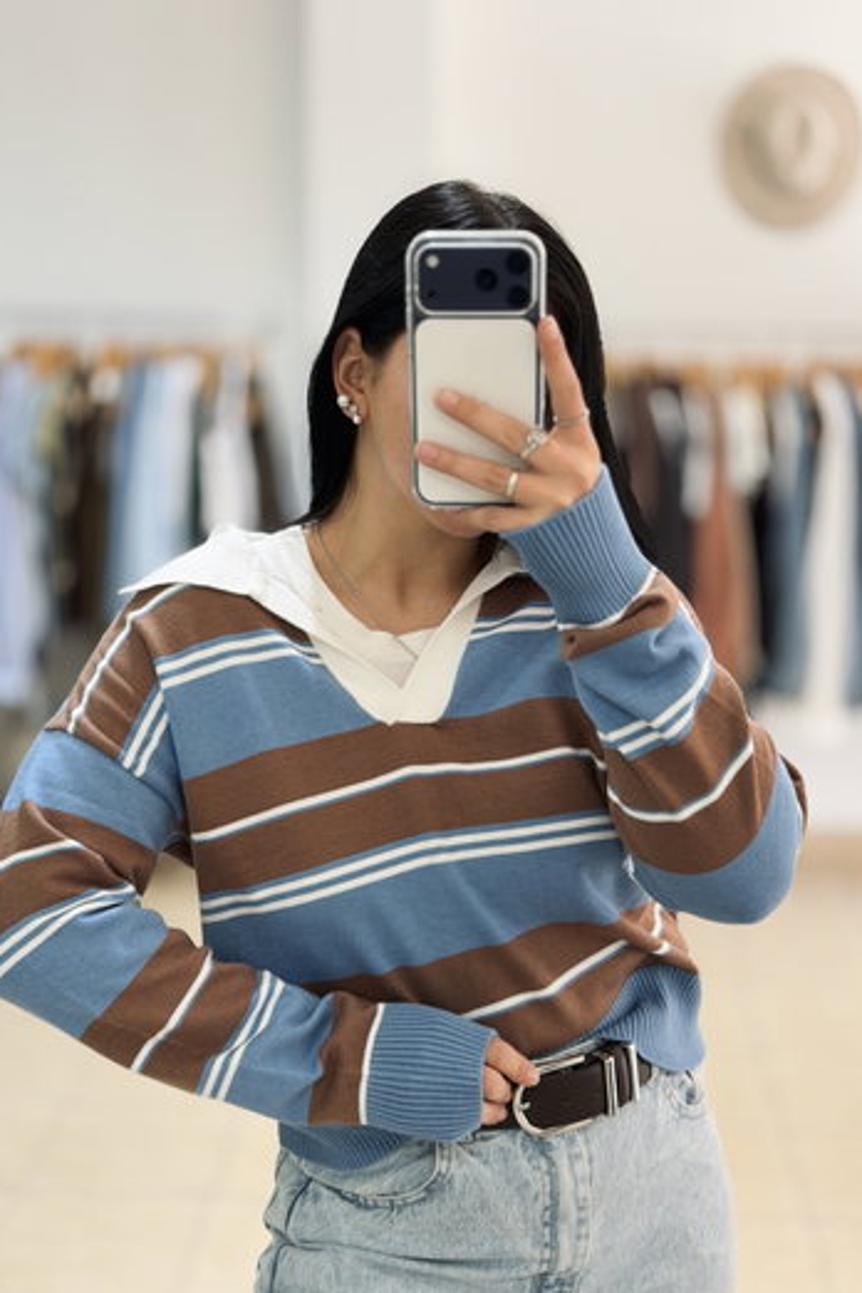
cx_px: 441
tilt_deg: -10.0
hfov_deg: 26.5
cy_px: 658
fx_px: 1832
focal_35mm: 51
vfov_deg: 38.9
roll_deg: -1.0
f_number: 1.78
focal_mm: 6.76
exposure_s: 1/93
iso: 100
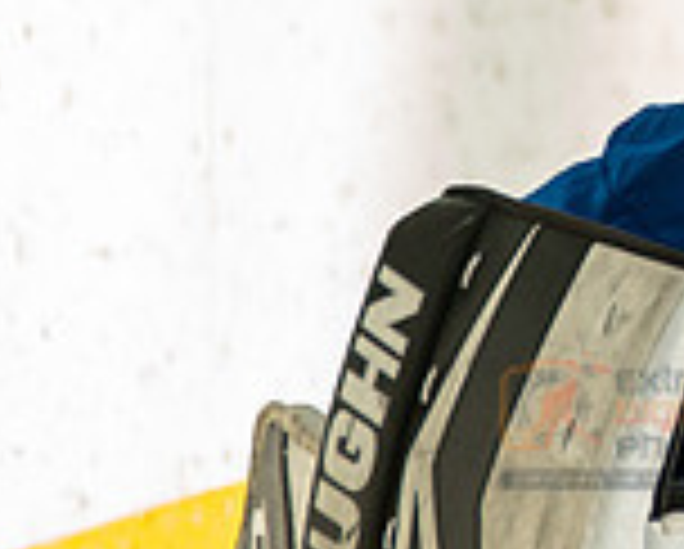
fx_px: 29878
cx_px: 1182
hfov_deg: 1.3
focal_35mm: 1474
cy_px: 95
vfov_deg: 1.1
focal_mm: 300
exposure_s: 1/1250
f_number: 3.5
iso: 1000
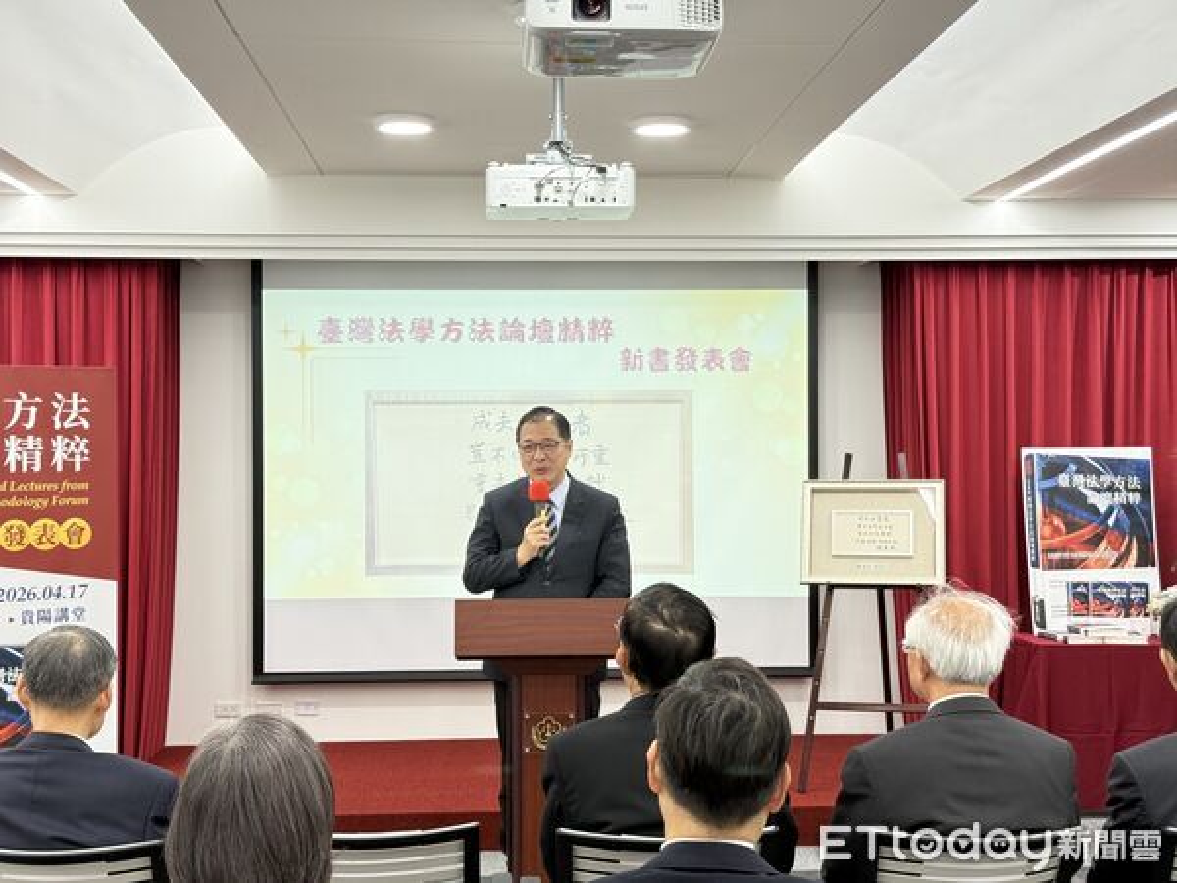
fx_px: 1632
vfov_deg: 30.3
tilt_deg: +0.6
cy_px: 442
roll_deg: +0.7
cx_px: 588
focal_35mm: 48
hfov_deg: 39.7
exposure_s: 1/60
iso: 100
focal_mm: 6.76
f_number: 1.78
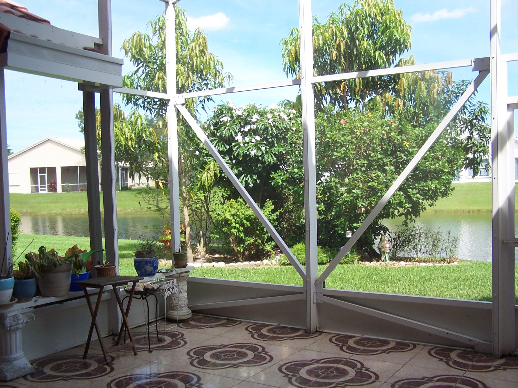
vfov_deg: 37.7
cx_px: 259
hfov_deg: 49.0
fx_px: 569
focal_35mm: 38
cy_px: 194
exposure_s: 1/350
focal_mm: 6.3
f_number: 2.8
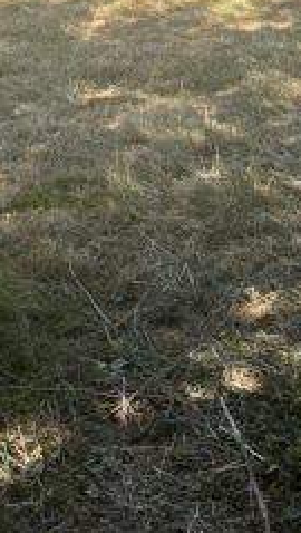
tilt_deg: -7.4
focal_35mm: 71
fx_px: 1004
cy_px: -38
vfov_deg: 27.5
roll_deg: +3.1
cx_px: 176
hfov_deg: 17.0
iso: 50
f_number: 1.6
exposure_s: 1/1477
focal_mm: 5.1
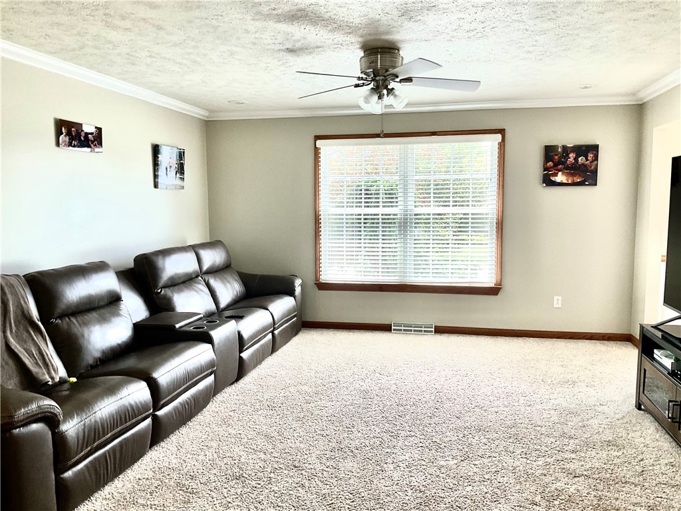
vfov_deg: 48.2
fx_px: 571
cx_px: 340
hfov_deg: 61.7
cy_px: 256
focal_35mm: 29
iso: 64
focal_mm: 3
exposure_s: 1/120
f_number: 1.8
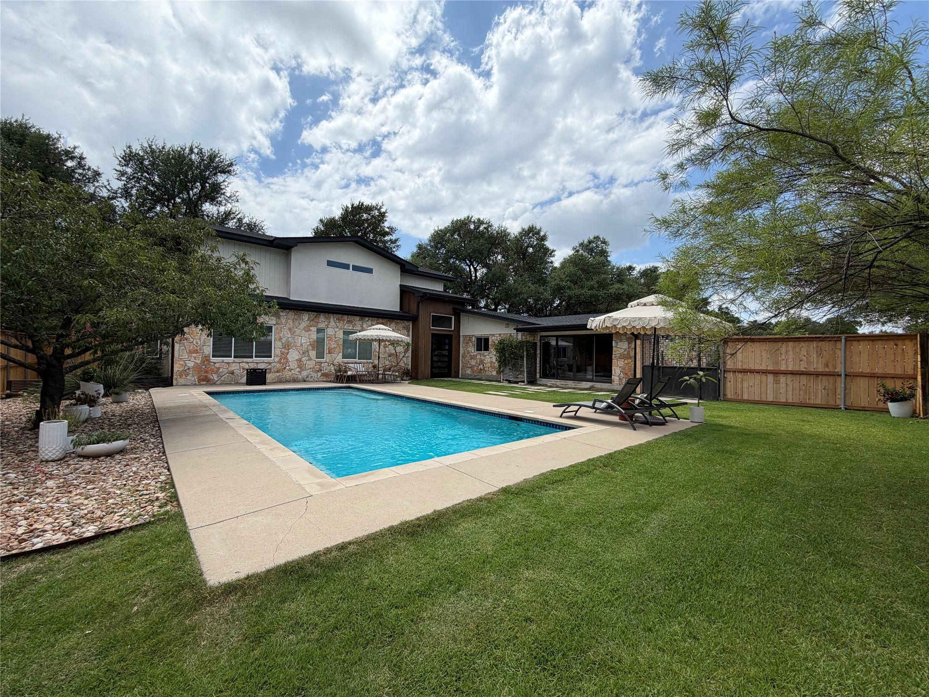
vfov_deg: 85.7
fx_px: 376
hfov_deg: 102.1
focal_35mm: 14
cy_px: 348
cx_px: 464
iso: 20
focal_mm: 2.22
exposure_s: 1/1235
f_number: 2.2
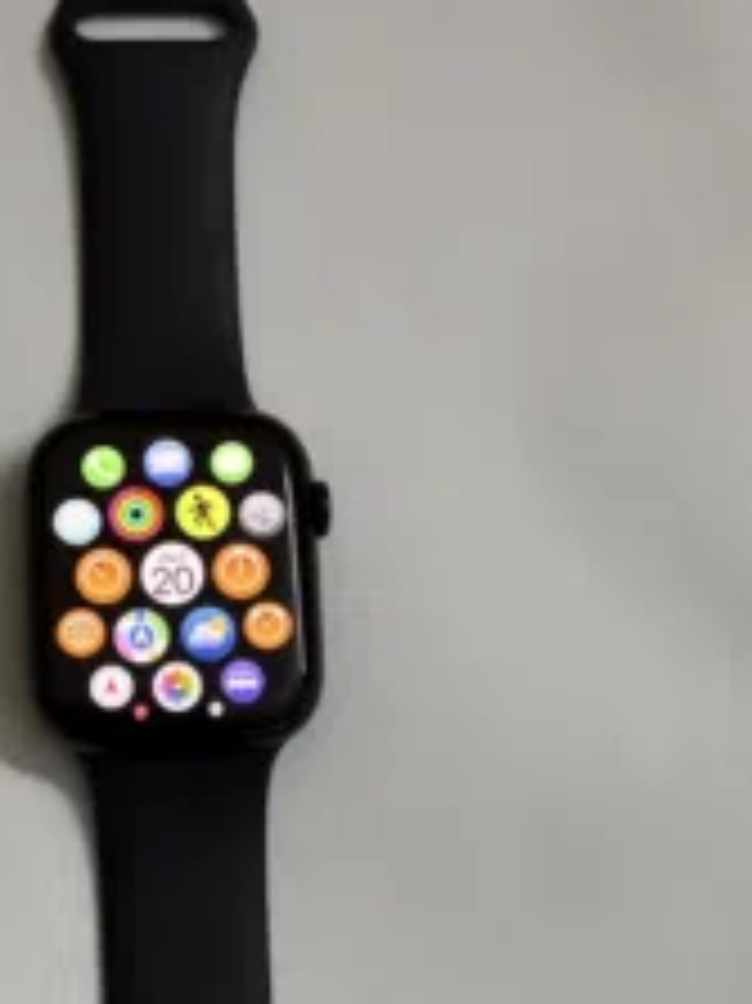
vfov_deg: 41.9
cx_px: 198
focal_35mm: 43
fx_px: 1247
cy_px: 806
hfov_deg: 33.0
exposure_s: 1/50
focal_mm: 2.22
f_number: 2.2
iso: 250
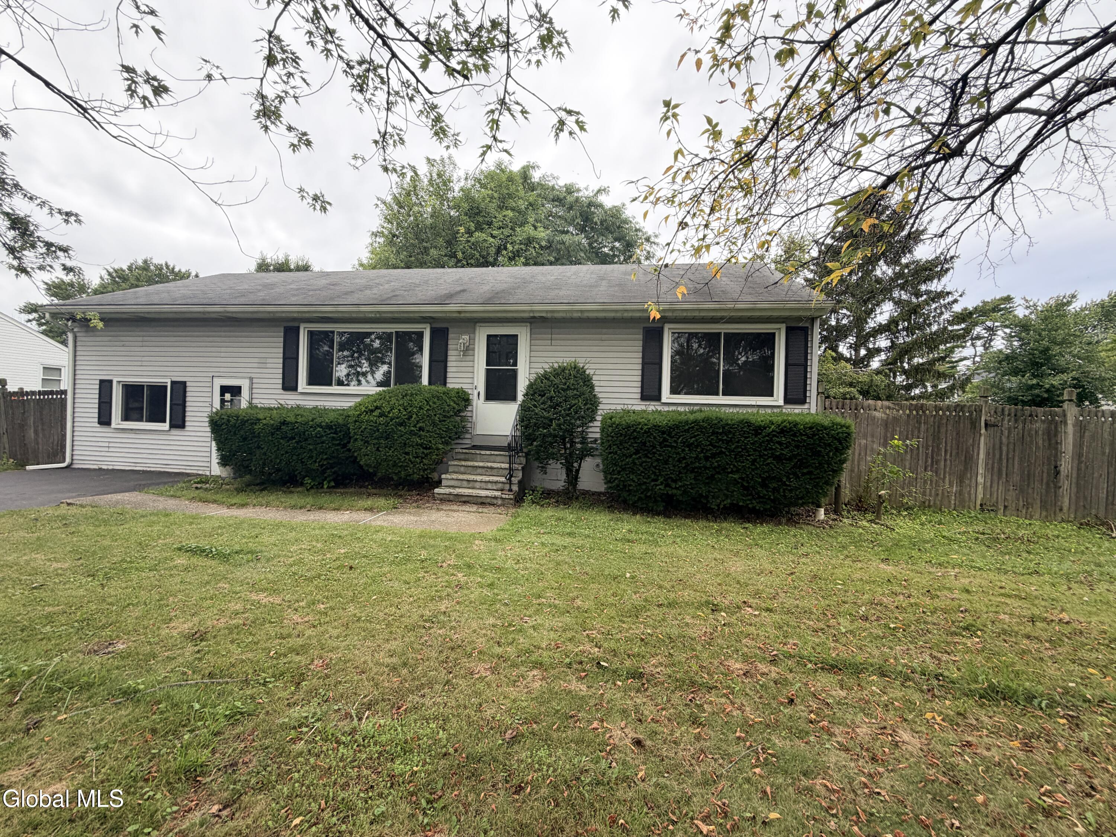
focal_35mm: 14
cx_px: 558
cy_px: 418
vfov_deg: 85.7
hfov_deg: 102.1
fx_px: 451
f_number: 2.2
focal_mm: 2.22
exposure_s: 1/284
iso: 50
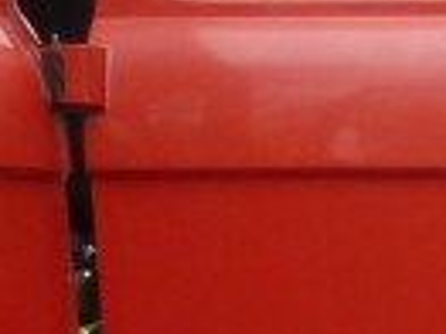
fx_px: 2922
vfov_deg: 6.1
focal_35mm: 227
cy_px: 954
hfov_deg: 7.2
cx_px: 1552
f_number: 3.4
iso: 80
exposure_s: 1/100
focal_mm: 4.7
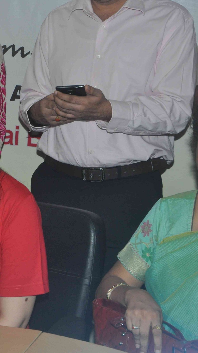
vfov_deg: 17.3
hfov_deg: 9.6
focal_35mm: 124
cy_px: 178
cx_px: -66
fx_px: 1157
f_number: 11
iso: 1000
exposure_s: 1/160
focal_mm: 52
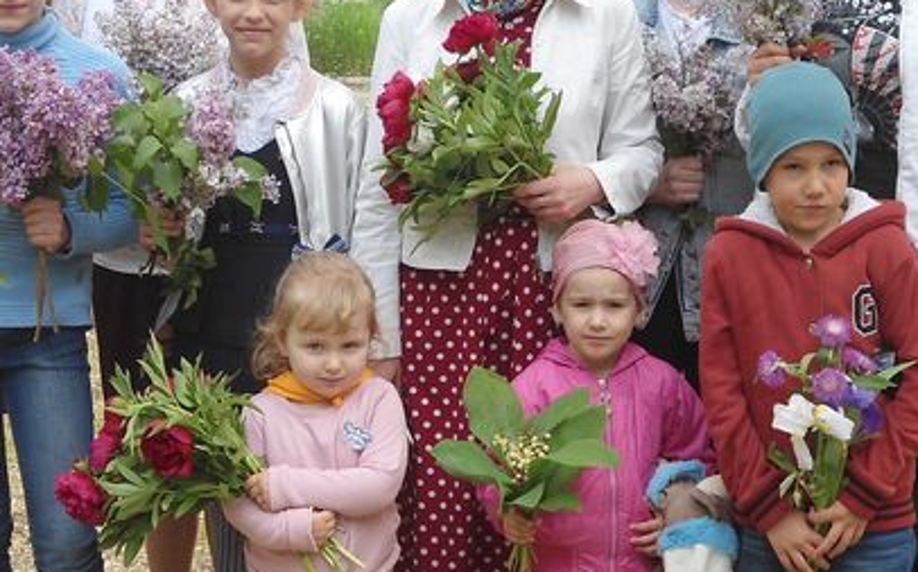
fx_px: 2300
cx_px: 380
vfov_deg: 14.2
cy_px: 215
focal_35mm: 92
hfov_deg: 22.5
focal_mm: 7.9
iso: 80
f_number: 3.5
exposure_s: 1/200
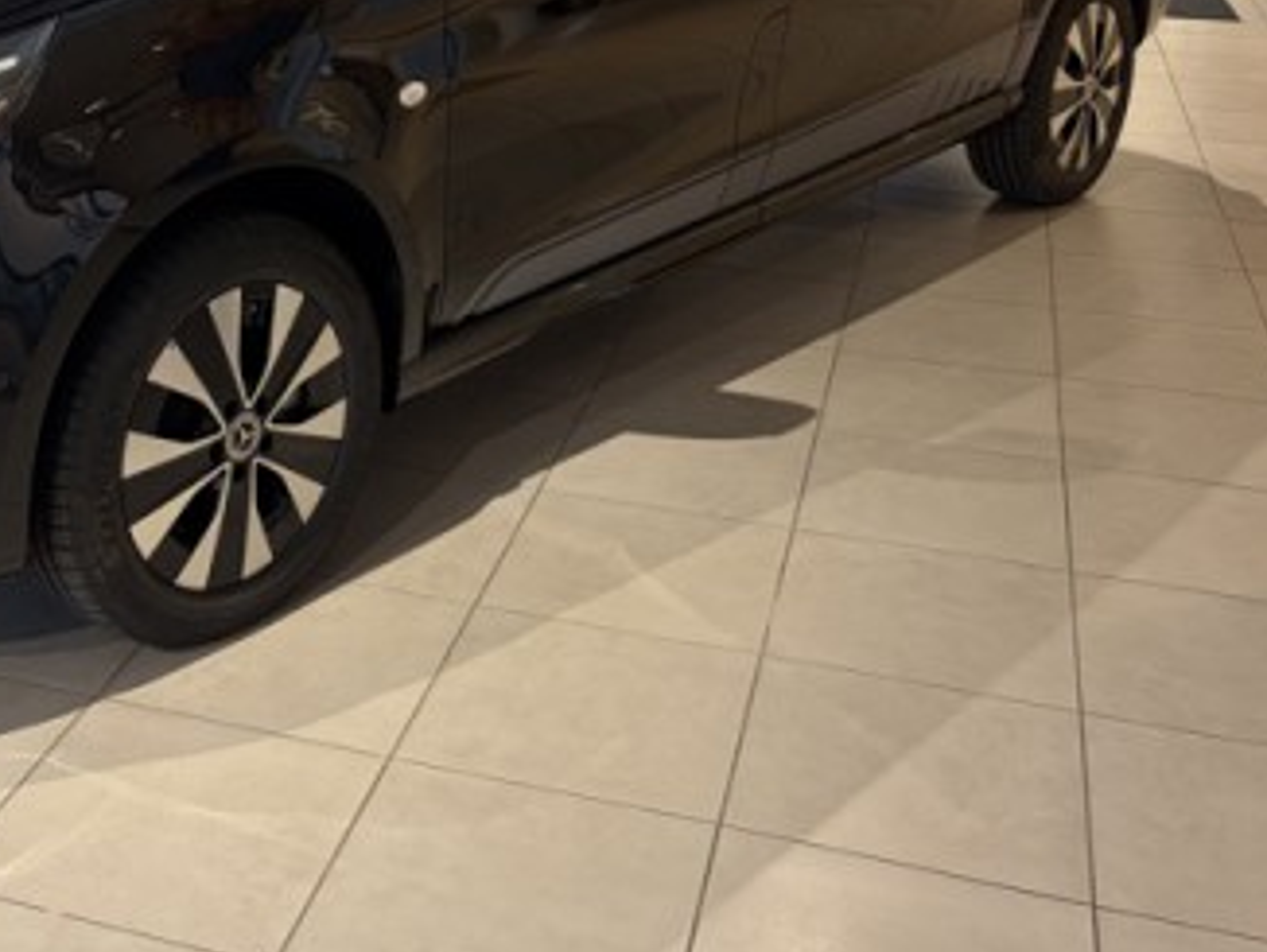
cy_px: 35
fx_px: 1868
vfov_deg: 27.2
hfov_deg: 36.6
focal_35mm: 51
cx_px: 319
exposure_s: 1/63
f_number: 1.6
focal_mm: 5.96
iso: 100
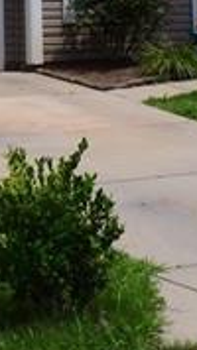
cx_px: 95
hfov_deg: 9.9
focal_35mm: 122
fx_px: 1134
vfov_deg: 16.3
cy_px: -146
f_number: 11
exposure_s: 1/500
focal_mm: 18
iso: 400
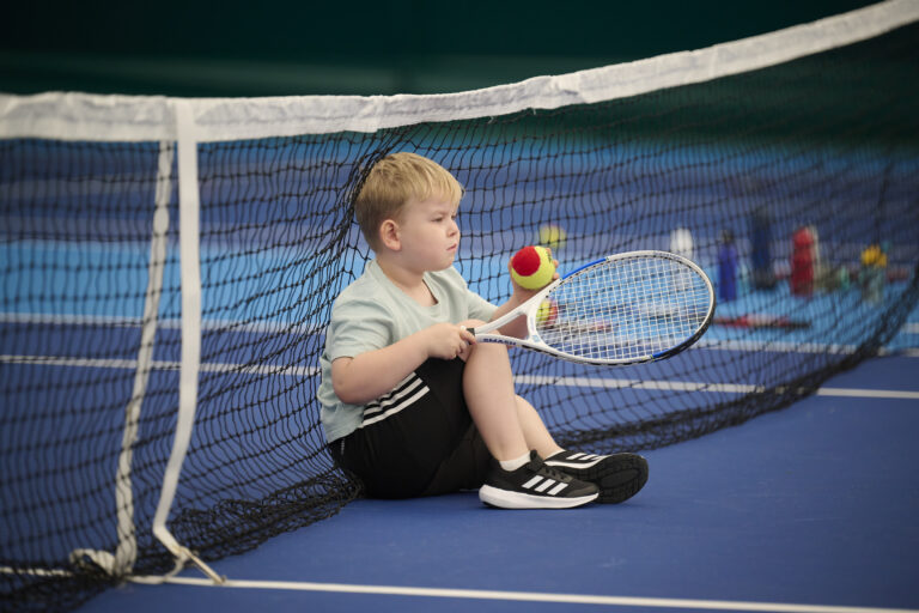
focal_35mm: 180
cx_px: 460
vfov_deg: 7.6
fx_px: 4595
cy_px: 306
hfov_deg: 11.4
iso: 2000
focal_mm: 180
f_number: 2.8
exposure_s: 1/4000
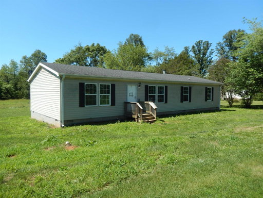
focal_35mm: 25
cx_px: 132
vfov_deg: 54.9
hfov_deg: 69.4
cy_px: 99
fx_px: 190
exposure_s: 1/800
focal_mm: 4.5
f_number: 3.4
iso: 125
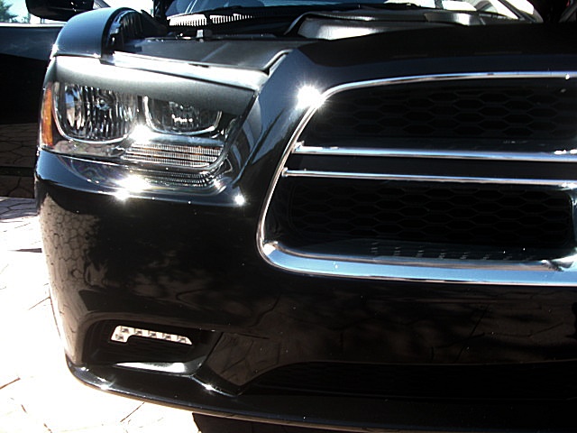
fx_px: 600
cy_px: 216
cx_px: 288
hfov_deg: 51.4
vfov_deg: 39.7
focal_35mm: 36
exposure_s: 1/160
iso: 50
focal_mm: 6.3
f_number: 2.8
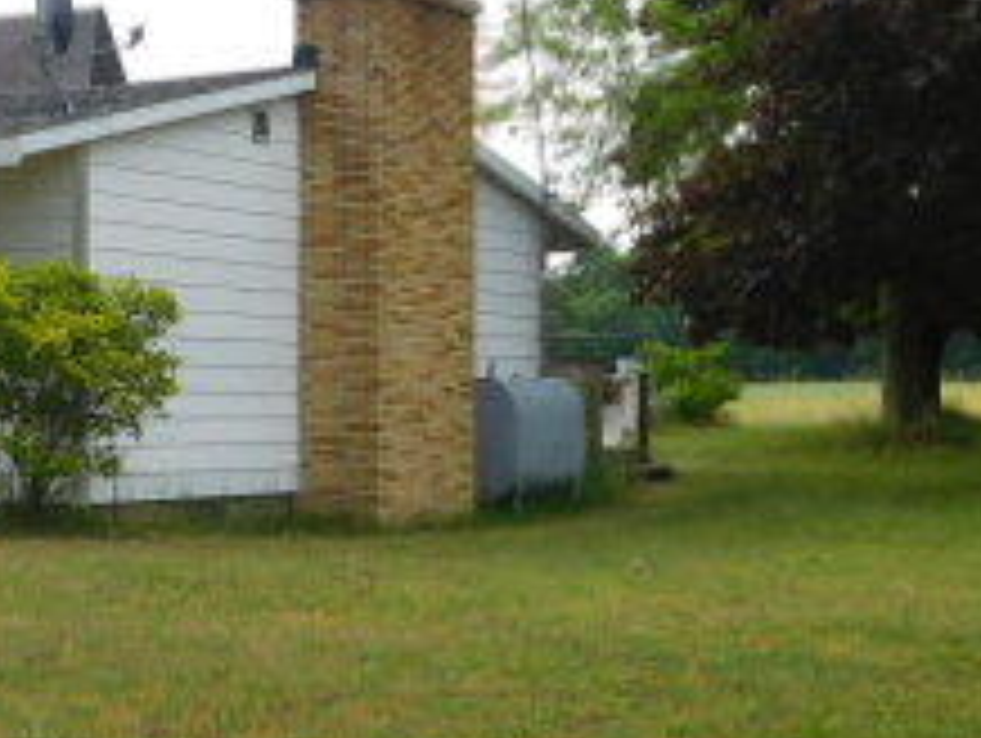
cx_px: 153
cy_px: 333
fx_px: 2497
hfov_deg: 21.9
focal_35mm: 88
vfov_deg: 16.8
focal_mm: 5.3
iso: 125
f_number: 3.2
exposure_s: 1/400
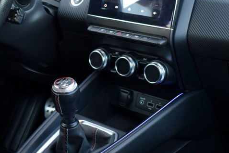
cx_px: 57
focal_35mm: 79
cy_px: 35
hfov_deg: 25.3
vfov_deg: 17.1
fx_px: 504
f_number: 4
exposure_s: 1/60
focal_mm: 21
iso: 640
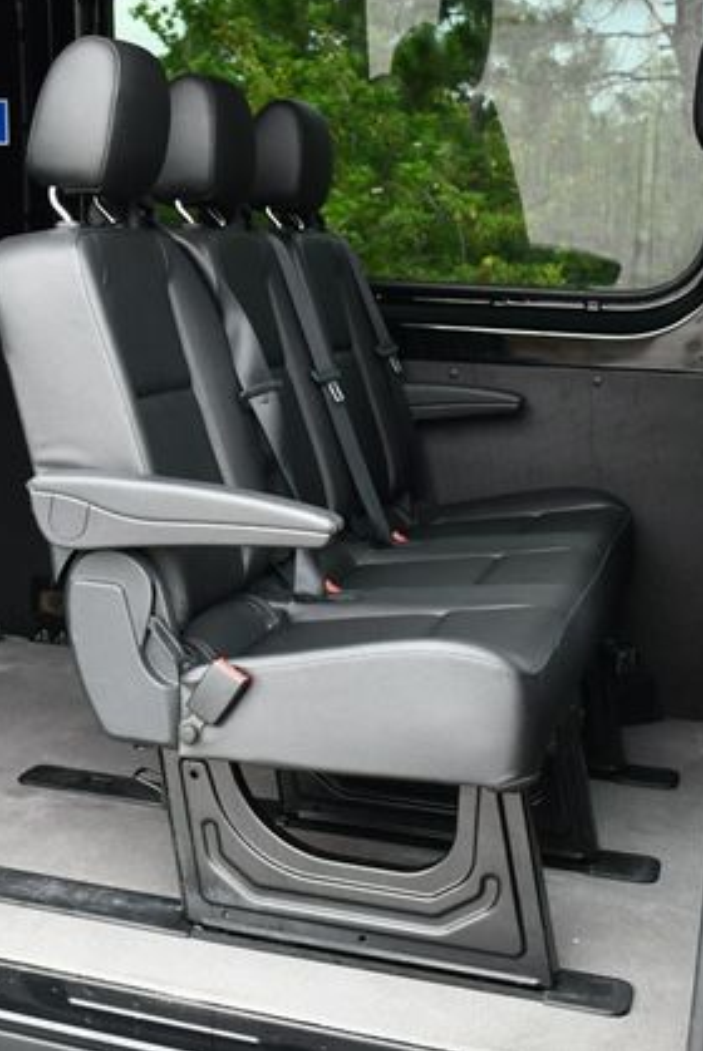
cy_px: 519
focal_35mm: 55
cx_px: 68
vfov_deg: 36.2
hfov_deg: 24.0
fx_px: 1608
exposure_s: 1/250
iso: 800
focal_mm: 18
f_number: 3.5
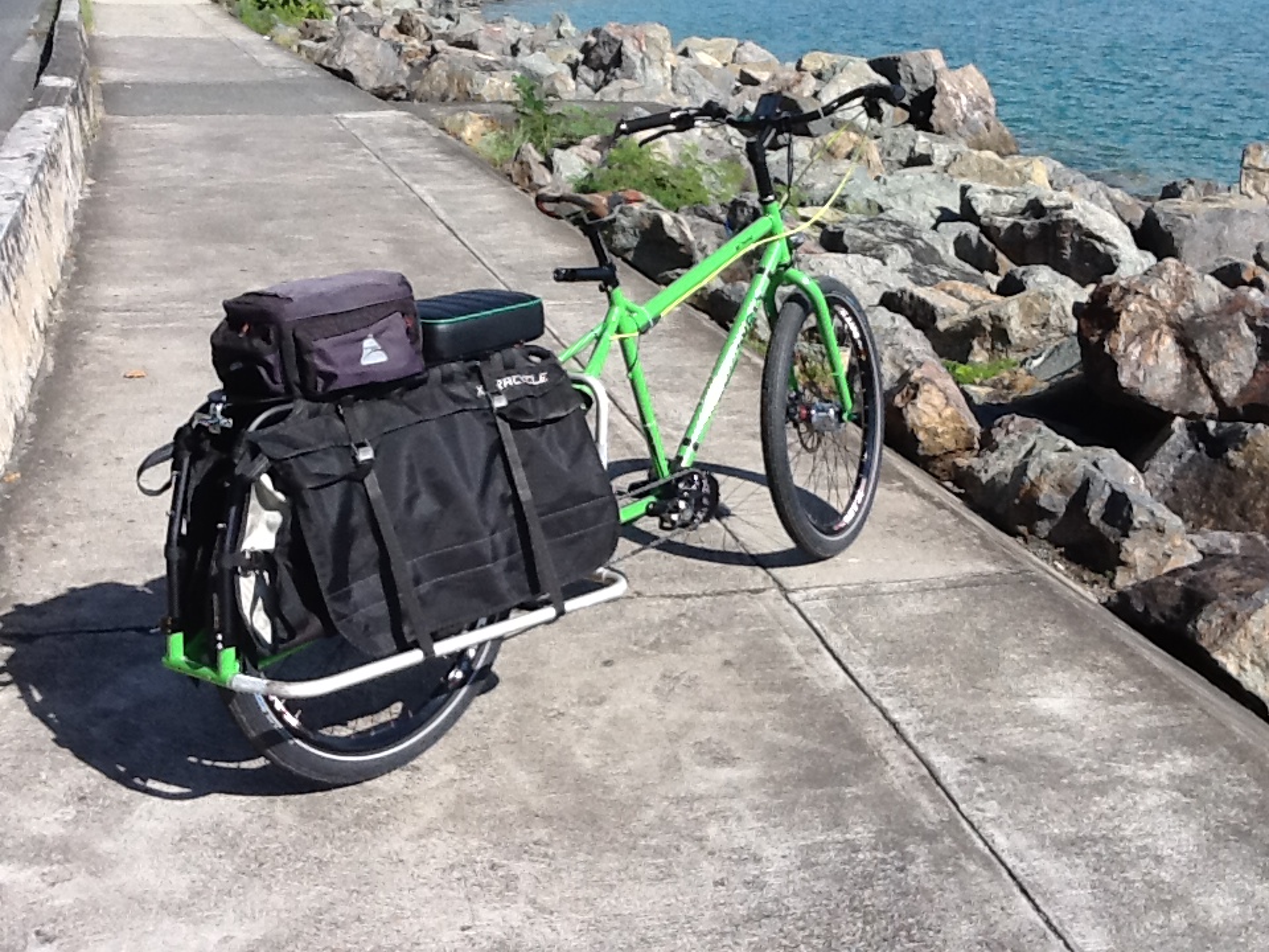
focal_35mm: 32
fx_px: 1173
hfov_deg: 56.8
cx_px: 634
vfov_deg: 44.2
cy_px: 476
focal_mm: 2.03
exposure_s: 1/1575
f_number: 2.4
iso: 80
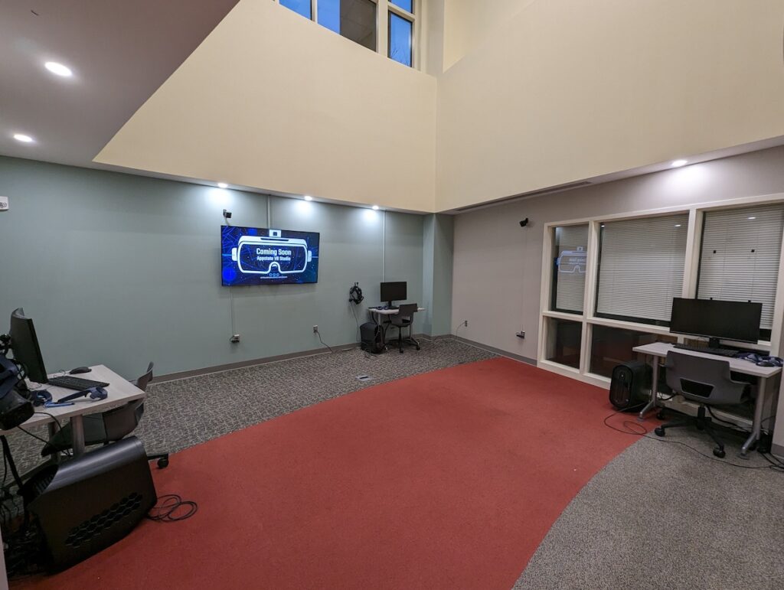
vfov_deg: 90.1
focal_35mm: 13
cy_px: 295
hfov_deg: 106.1
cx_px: 392
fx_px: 295
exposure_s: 1/30
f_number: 2.2
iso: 91
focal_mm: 1.95
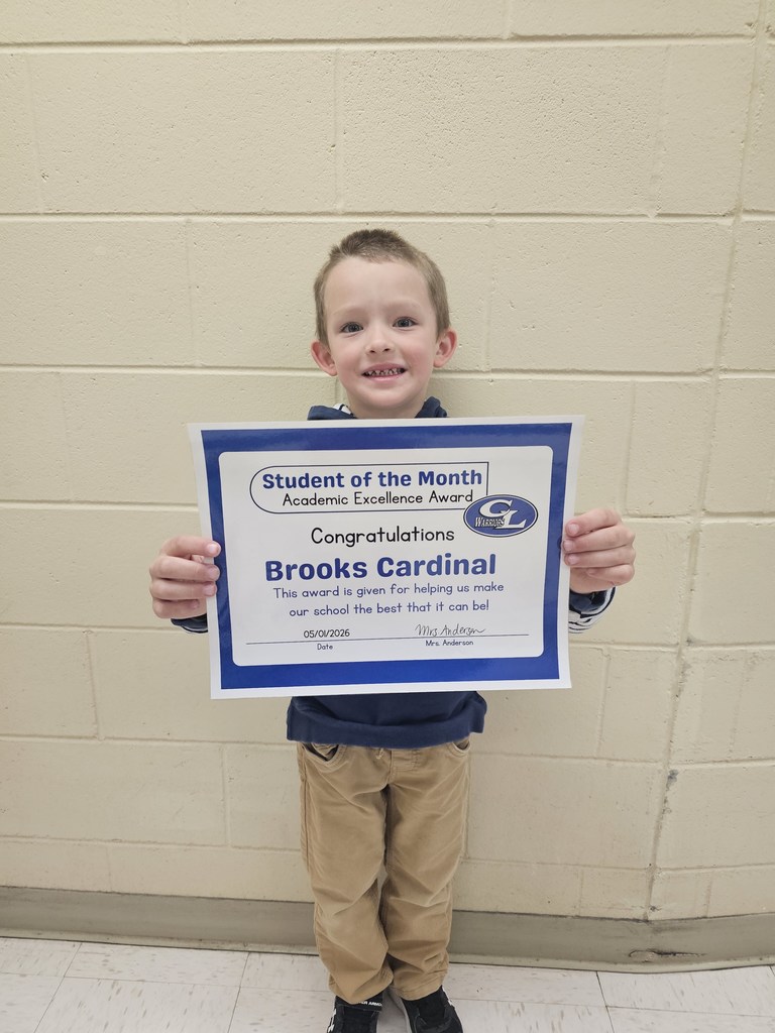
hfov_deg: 58.9
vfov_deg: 73.9
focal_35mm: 23
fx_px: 687
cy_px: 516
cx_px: 388
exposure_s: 1/170
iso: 250
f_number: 1.7
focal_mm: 6.3
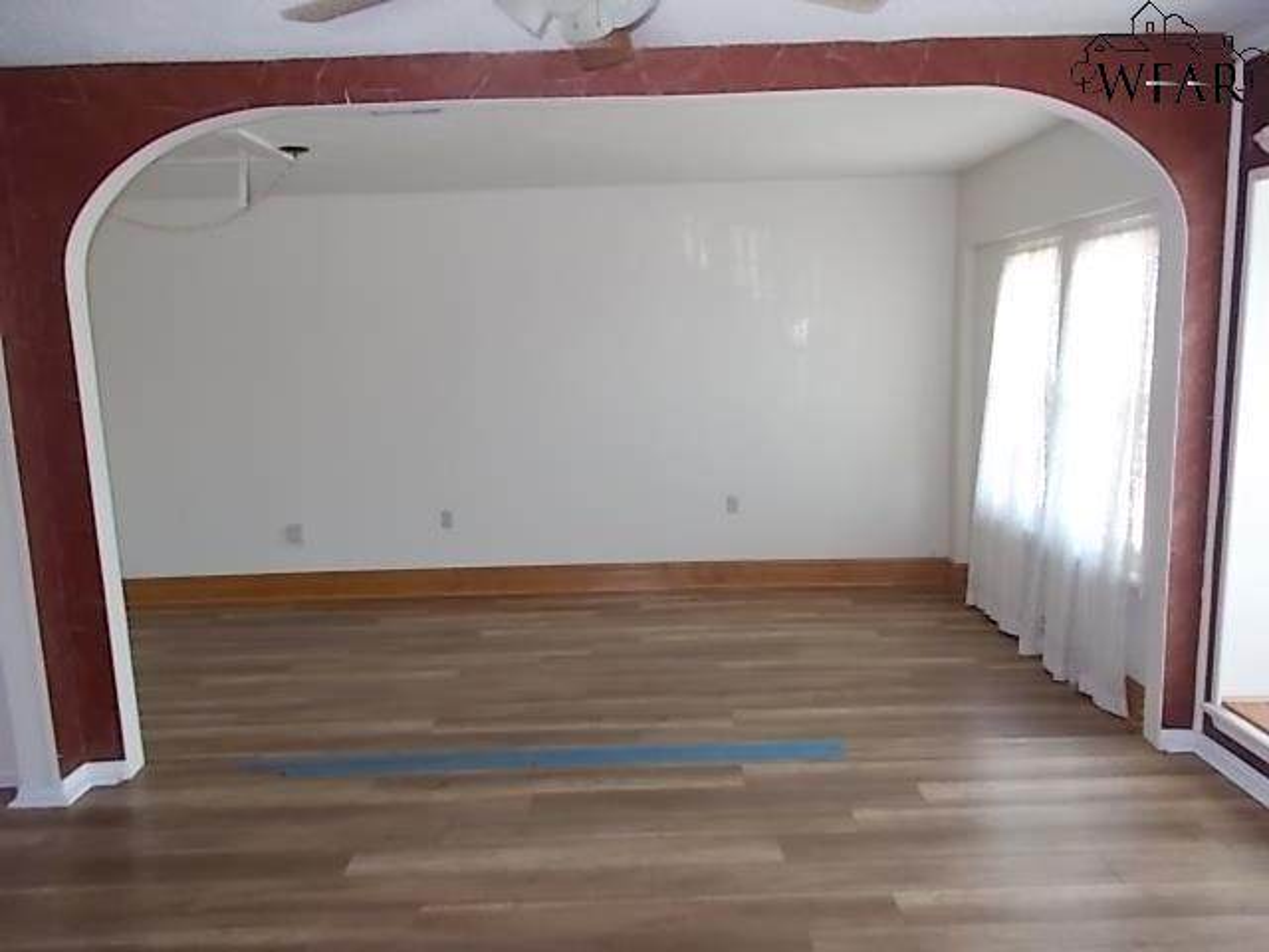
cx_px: 634
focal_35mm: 26
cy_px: 476
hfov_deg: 67.3
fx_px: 953
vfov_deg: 53.1
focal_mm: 4.6
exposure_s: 1/30
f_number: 3.2
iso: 250
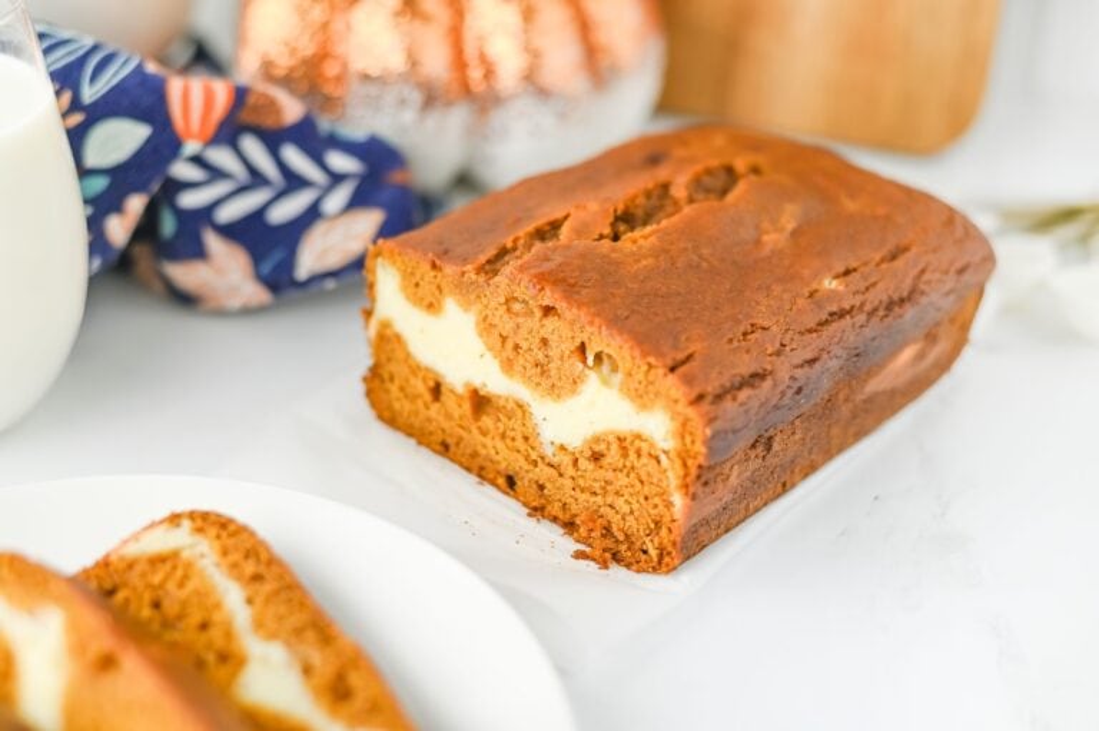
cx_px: 550
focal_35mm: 50
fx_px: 1525
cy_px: 366
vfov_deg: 27.0
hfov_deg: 39.6
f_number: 3.2
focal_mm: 50
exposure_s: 1/200
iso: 280
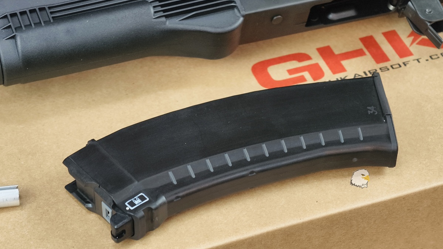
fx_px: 1092
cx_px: 222
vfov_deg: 13.0
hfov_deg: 22.9
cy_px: 134
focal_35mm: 93
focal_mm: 22.48
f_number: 2.67
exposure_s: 1/20
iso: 713
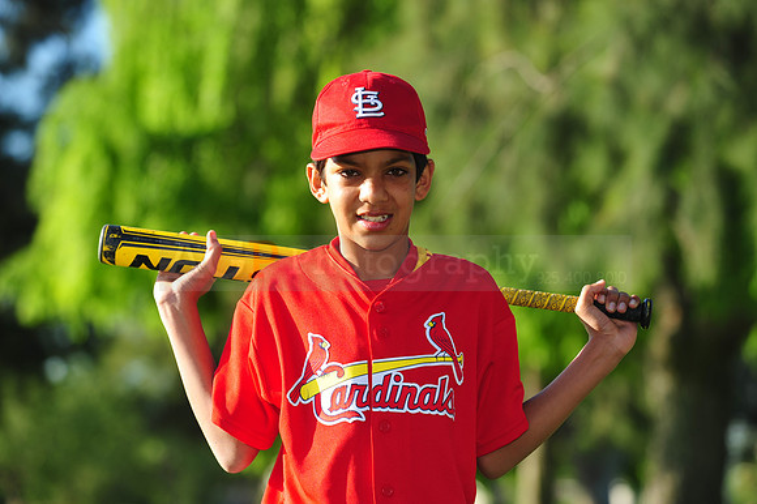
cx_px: 378
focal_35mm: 145
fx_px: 3047
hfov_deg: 14.2
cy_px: 252
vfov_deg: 9.5
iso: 200
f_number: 5
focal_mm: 145
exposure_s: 1/400
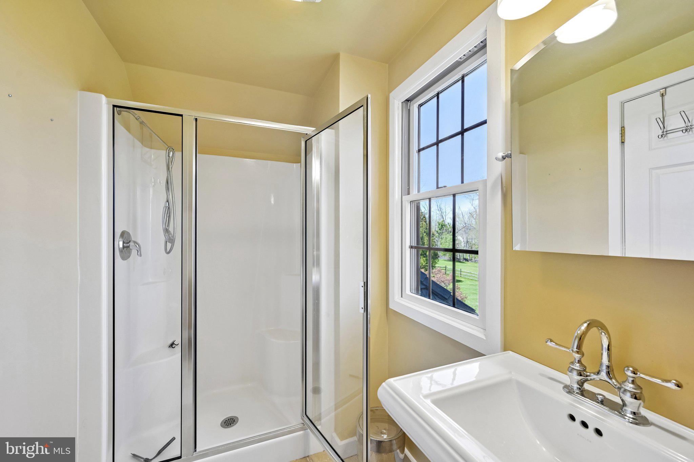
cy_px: 231
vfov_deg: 81.2
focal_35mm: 14
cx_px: 347
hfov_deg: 104.3
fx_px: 270
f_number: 8
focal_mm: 14
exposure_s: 1/13
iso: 400
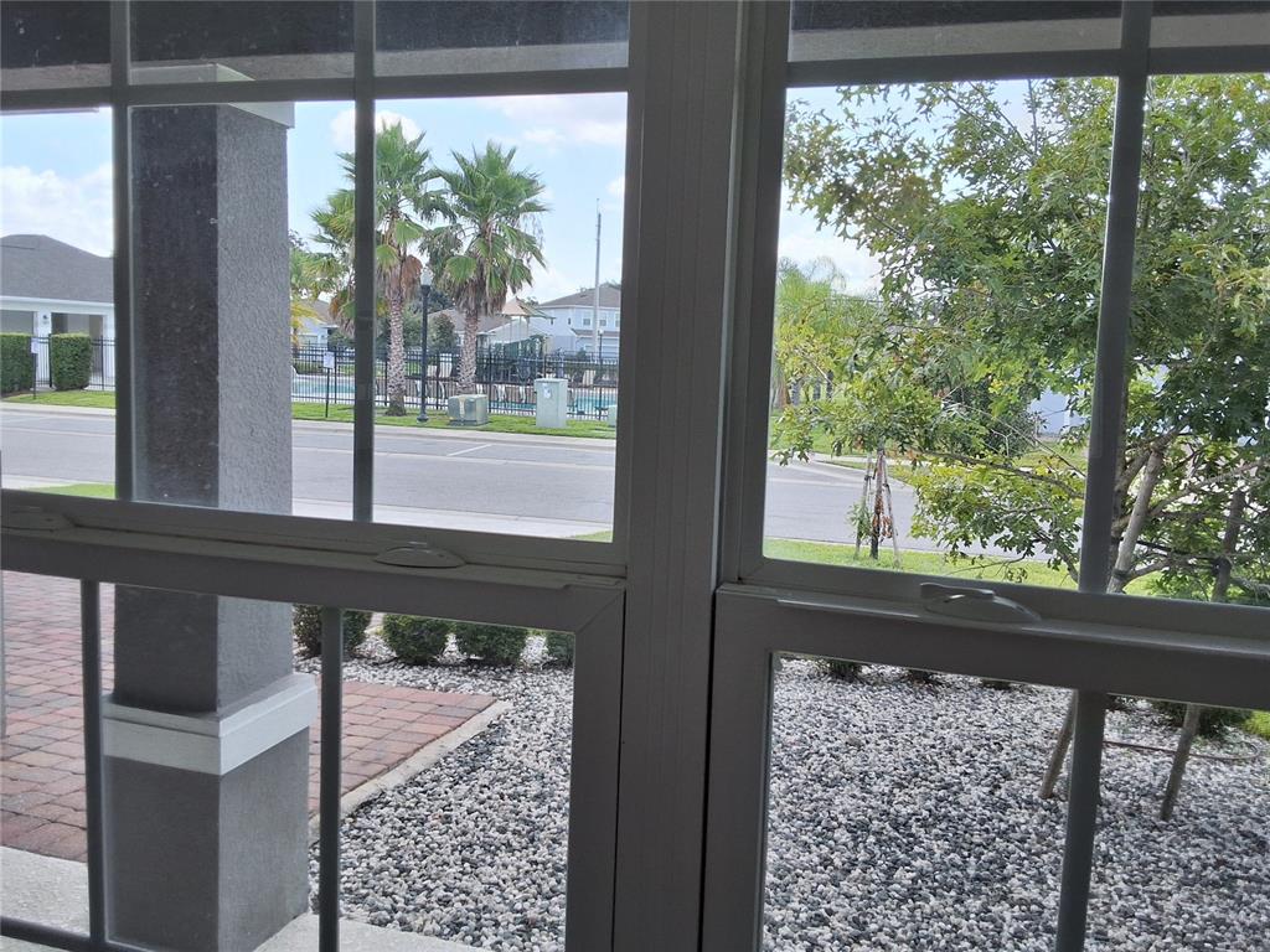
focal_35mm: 28
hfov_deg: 63.4
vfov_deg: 49.7
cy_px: 476
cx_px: 635
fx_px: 1027
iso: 32
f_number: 1.9
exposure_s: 1/381
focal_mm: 2.91
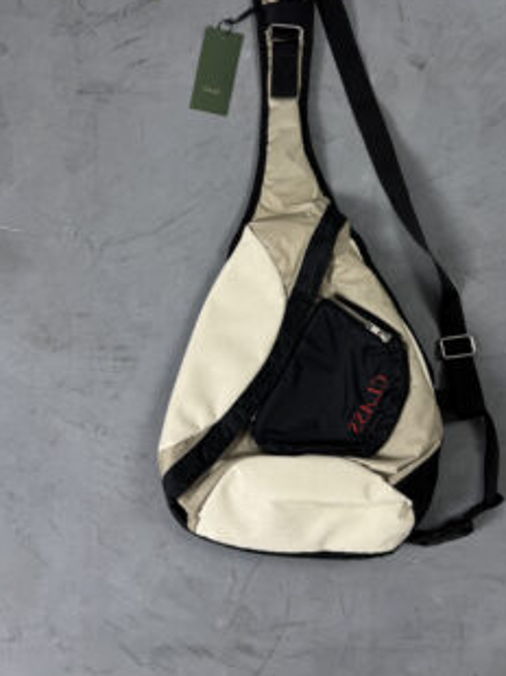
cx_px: 323
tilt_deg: -87.9
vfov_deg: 57.6
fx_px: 605
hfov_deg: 44.9
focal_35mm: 31
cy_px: 249
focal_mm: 6.76
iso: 100
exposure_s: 1/60
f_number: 1.78
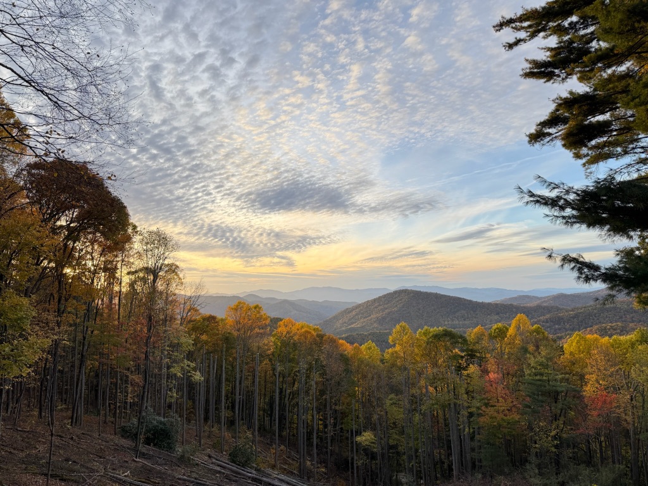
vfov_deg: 56.8
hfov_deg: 71.6
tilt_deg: +6.6
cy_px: 243
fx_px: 449
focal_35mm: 24
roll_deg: +1.8
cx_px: 324
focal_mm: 6.76
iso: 100
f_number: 1.78
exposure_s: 1/440
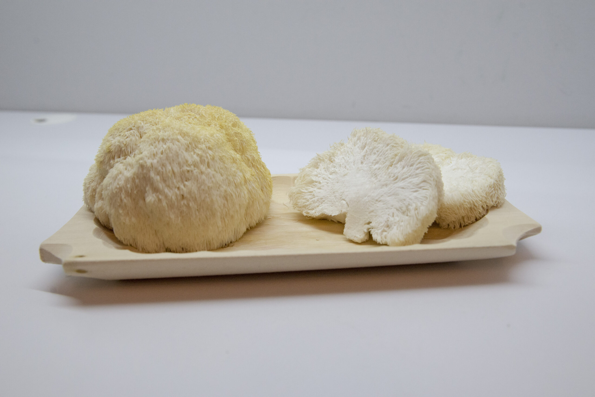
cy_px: 198
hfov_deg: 54.4
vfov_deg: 37.9
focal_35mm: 35
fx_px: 579
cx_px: 298
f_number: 6.3
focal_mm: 35
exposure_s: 1/125
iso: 3200
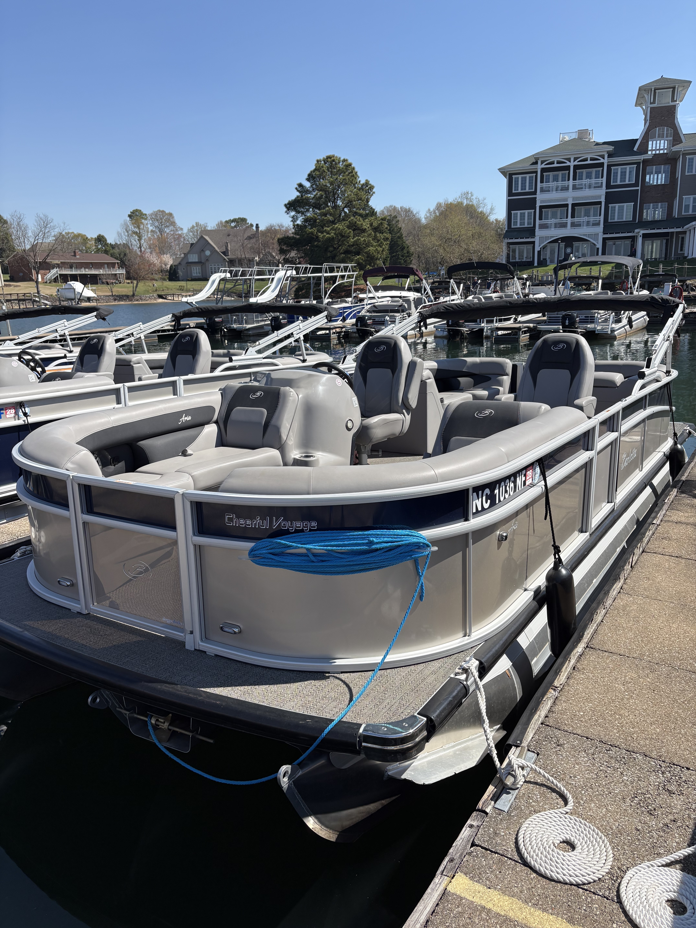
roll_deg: +2.2
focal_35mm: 26
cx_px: 348
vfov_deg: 67.3
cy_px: 464
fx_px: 697
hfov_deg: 53.1
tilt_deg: -14.4
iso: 50
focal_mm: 5.96
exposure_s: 1/3448
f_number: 1.6
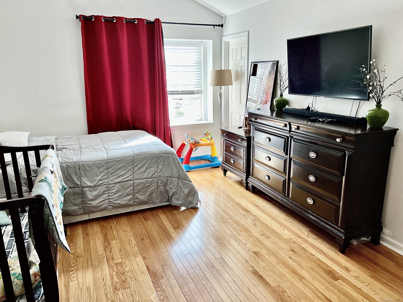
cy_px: 151
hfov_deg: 67.3
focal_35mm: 26
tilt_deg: -13.8
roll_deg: +1.3
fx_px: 303
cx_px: 202
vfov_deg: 53.1
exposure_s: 1/120
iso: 100
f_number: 1.5
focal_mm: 5.7
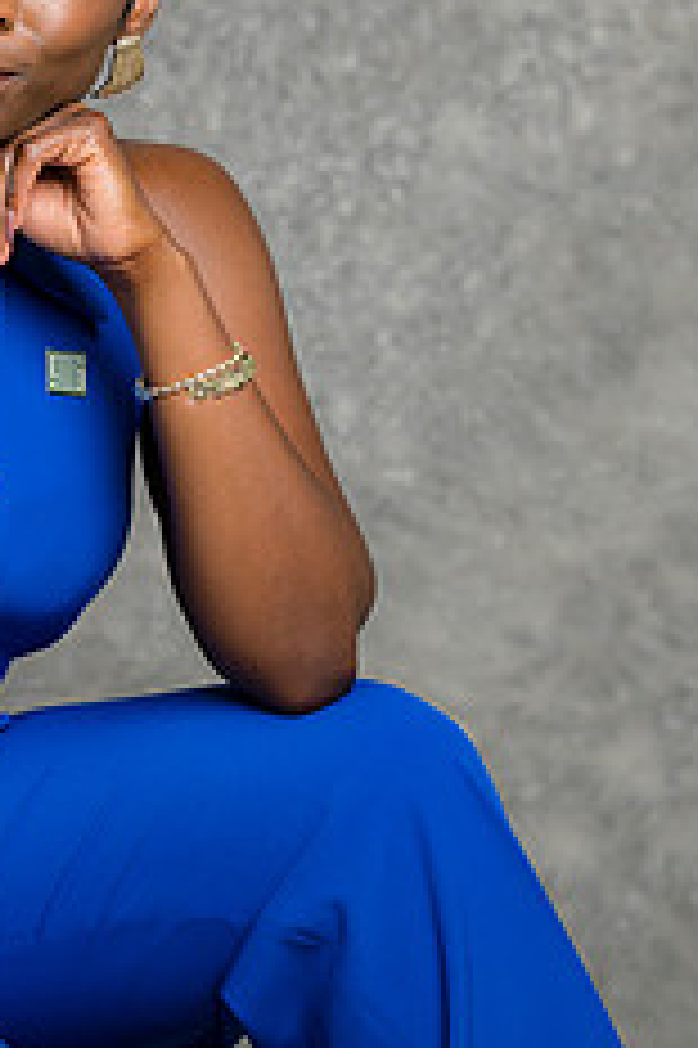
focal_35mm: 164
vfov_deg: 12.5
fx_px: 4776
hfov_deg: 8.3
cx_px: 36
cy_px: 553
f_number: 5
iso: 125
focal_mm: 85
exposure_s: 1/200
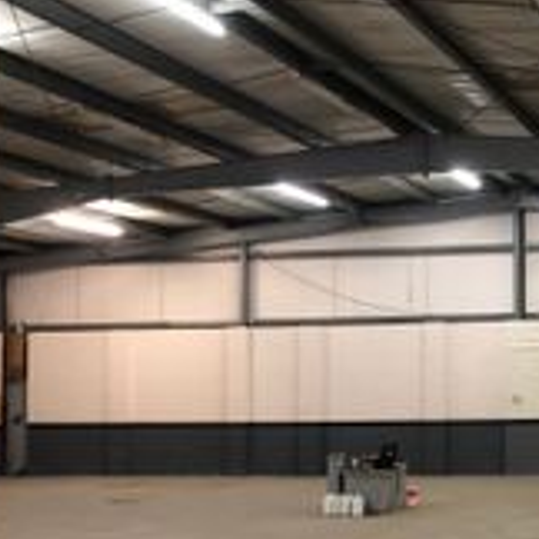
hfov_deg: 25.7
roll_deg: +1.4
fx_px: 1075
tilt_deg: +3.0
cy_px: 366
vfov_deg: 28.0
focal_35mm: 61
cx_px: 619
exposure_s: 1/6
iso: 100
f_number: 1.8
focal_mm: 3.99
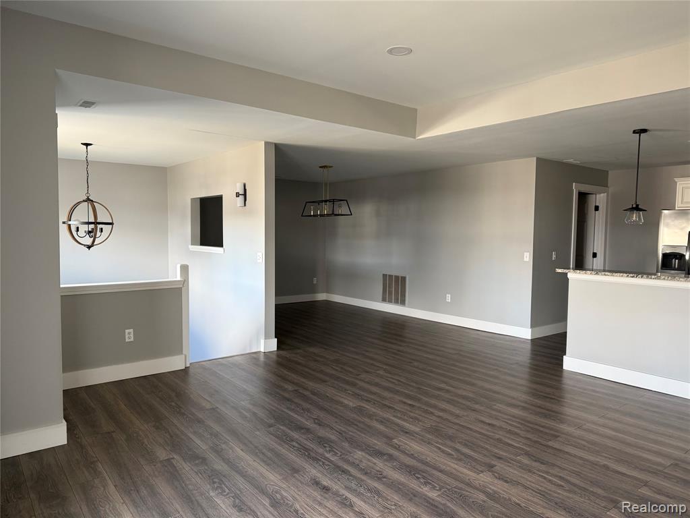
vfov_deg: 56.8
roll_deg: -1.4
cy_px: 259
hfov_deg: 71.6
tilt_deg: -3.8
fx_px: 478
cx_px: 345
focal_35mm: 24
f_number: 1.78
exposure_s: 1/69
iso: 200
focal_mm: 6.76
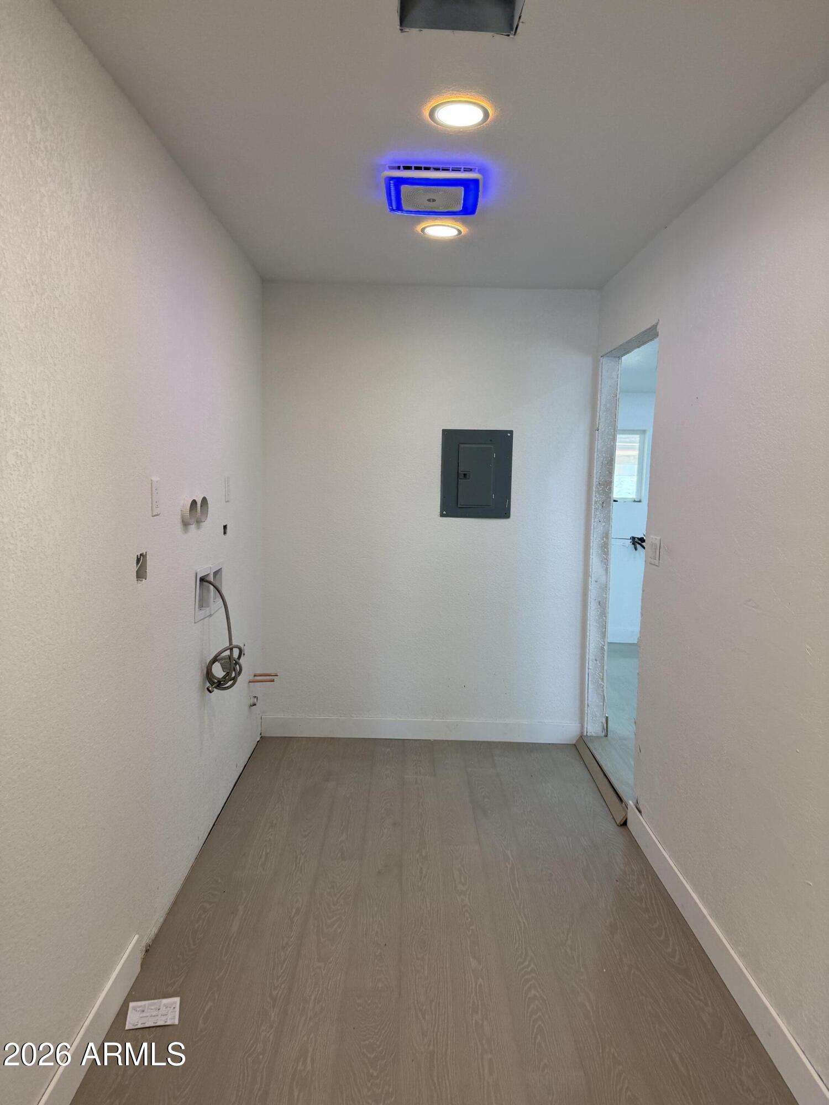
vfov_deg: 71.6
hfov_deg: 56.8
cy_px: 552
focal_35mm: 24
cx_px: 414
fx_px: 766
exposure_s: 1/120
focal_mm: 6.76
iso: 125
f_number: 1.78
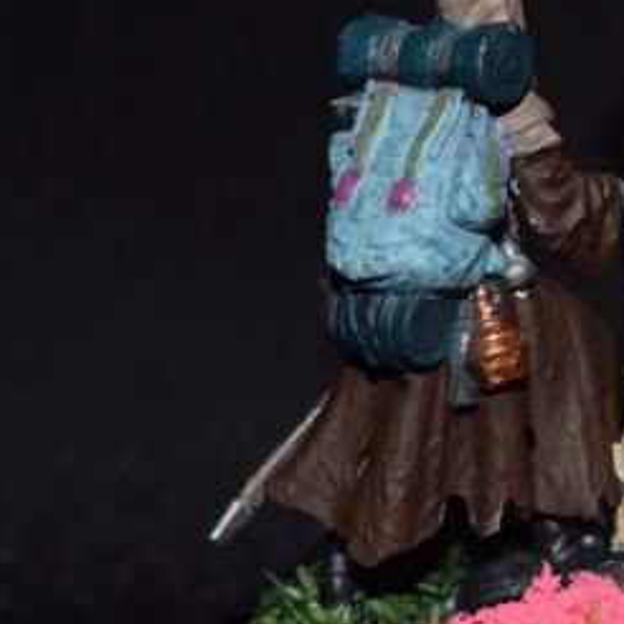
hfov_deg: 11.7
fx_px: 3039
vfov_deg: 11.7
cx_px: 510
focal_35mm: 149
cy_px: 279
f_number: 8
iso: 100
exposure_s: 1/60
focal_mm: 48
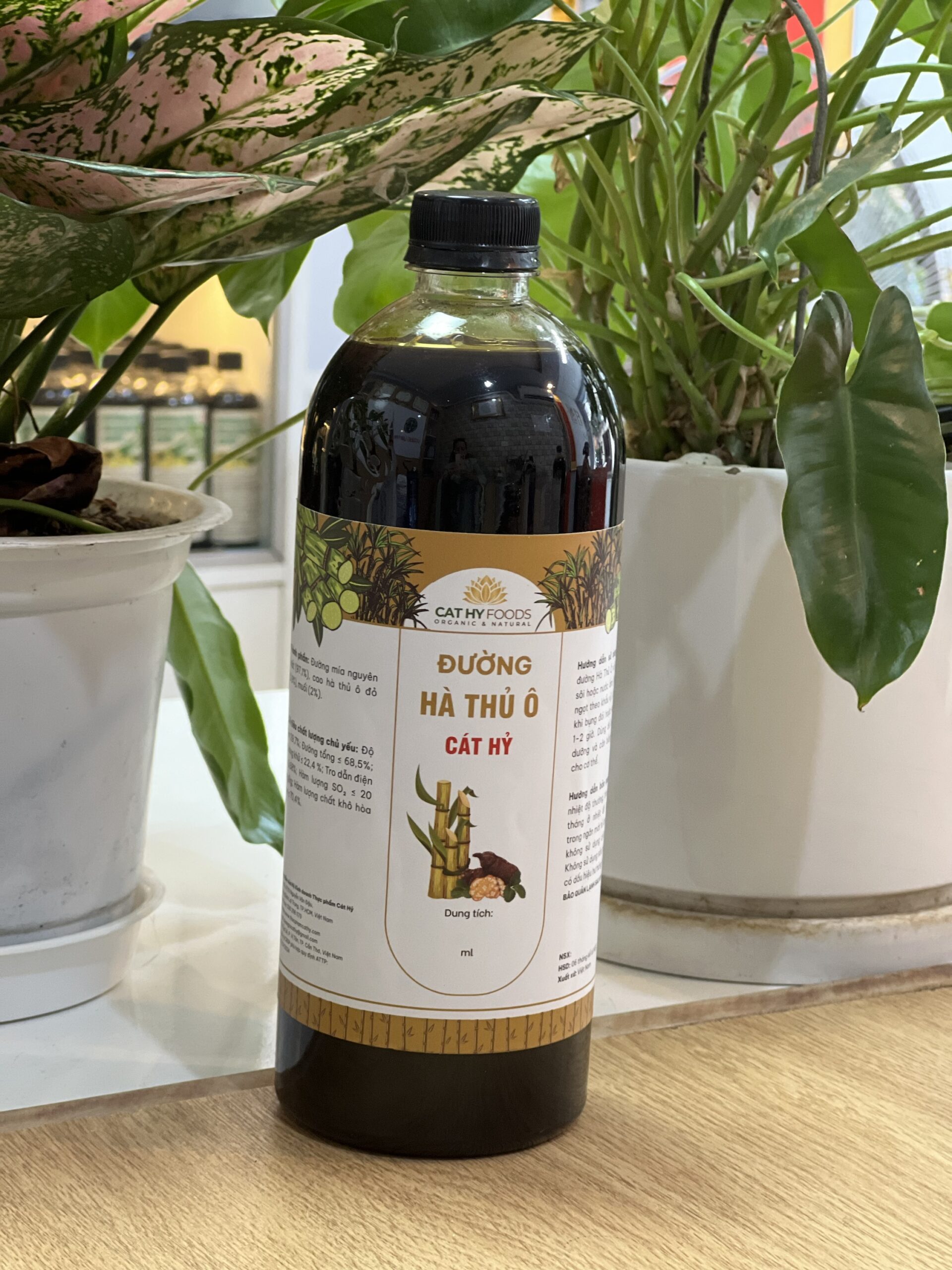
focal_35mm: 77
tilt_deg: -7.4
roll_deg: -1.4
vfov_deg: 25.3
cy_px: 635
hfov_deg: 19.1
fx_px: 2824
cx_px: 476
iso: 200
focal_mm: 9
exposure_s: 1/40
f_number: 2.8
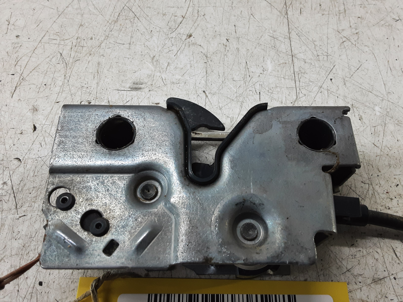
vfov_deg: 51.4
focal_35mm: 27
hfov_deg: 65.3
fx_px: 314
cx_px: 202
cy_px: 151
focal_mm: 2.91
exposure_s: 1/50
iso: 100
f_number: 1.9
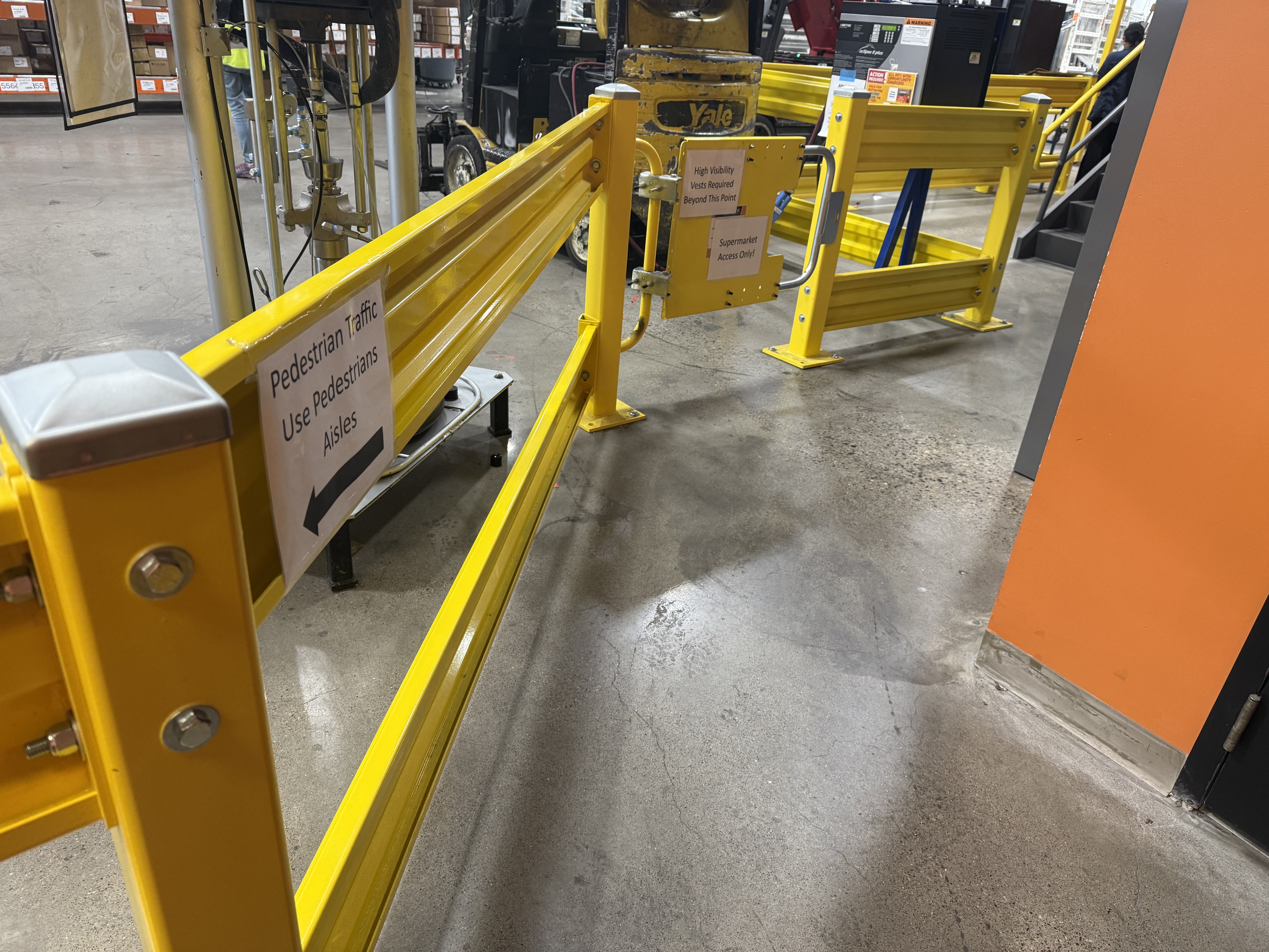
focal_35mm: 24
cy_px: 476
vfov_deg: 56.8
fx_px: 880
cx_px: 634
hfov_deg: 71.6
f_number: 1.78
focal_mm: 6.76
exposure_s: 1/72
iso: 200
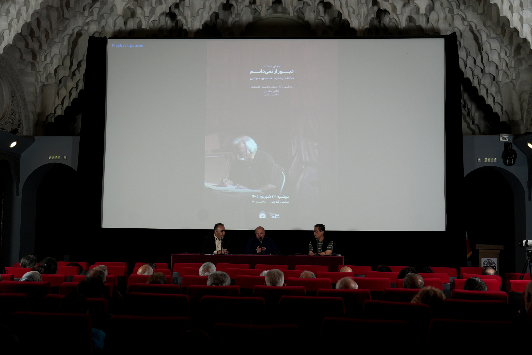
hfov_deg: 44.5
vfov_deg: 30.5
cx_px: 266
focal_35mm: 44
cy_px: 178
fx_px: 650
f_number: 4
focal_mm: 44
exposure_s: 1/90
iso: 800
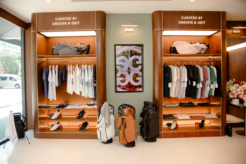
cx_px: 123
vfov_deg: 53.2
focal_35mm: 24
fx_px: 164
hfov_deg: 73.7
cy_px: 82
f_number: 5
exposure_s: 1/160
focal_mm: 24
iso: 2000
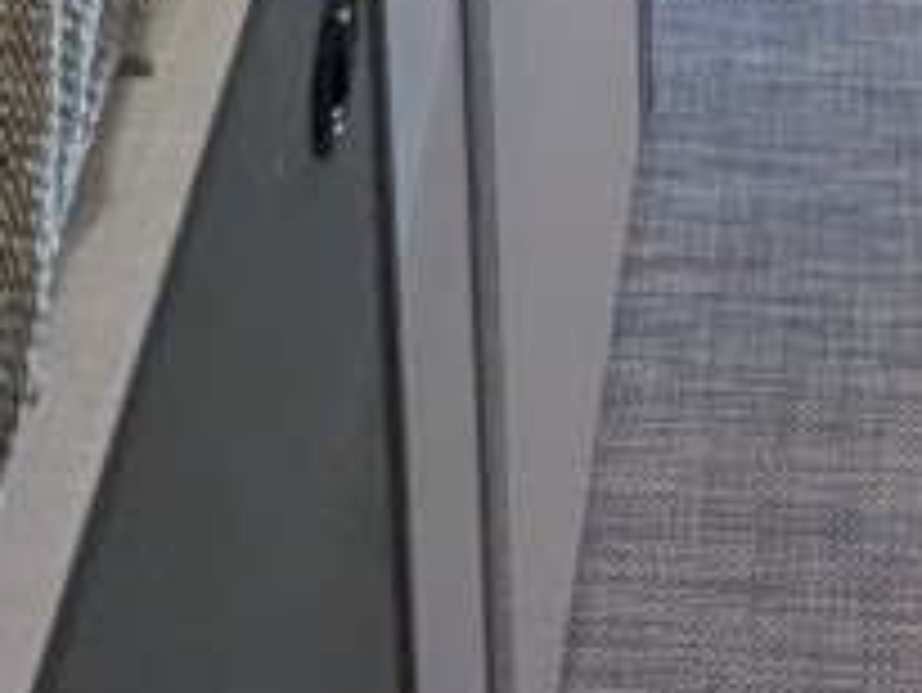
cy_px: -1521
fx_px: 2905
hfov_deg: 17.8
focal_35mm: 109
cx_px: 794
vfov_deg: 9.7
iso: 191
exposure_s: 1/206
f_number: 2.2
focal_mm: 2.35
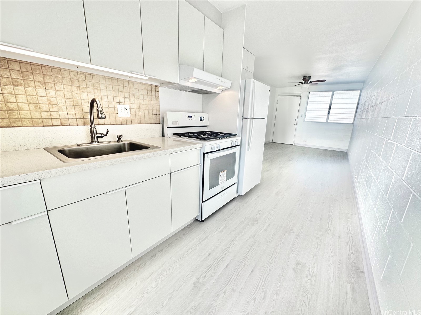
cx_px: 210
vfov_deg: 85.7
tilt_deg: -13.9
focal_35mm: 14
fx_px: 170
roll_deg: -2.4
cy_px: 158
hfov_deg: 102.1
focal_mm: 2.22
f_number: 2.2
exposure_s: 1/120
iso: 50
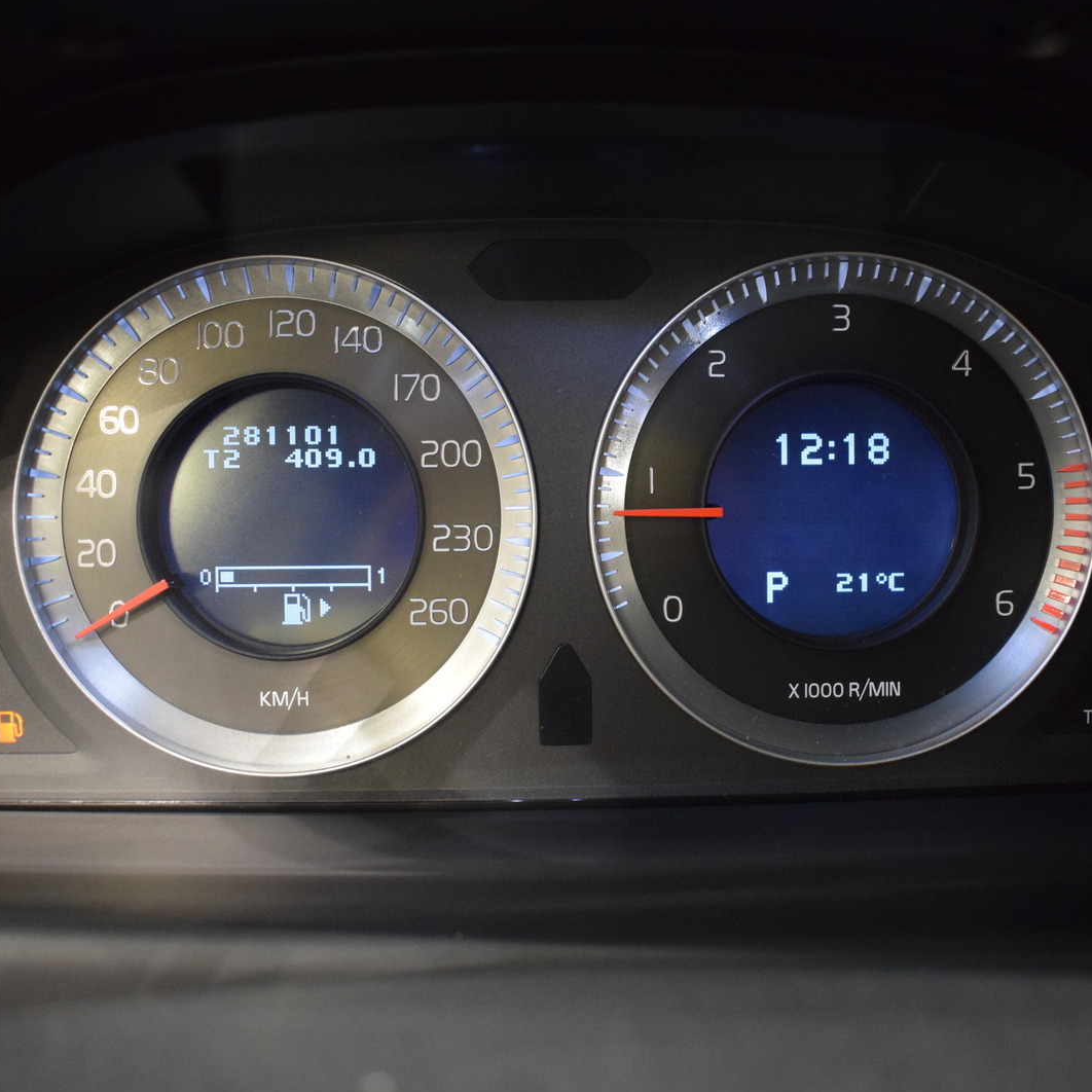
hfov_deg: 47.2
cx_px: 579
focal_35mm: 35
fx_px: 1249
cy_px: 551
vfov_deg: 47.2
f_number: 3.5
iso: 2500
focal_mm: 18
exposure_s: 1/60
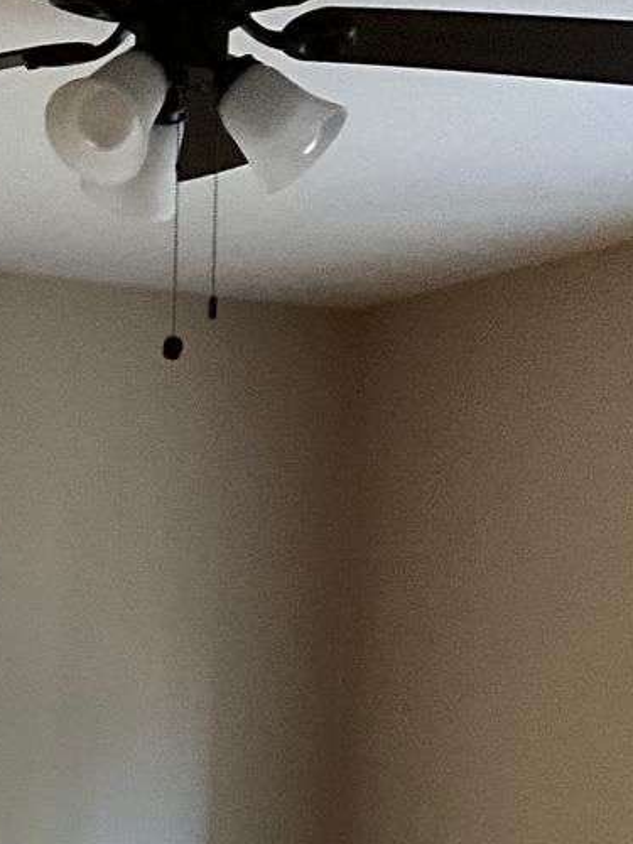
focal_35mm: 87
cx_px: -210
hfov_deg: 16.0
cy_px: 1057
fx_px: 2121
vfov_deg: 20.8
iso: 320
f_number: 1.8
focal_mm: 3
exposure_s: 1/42
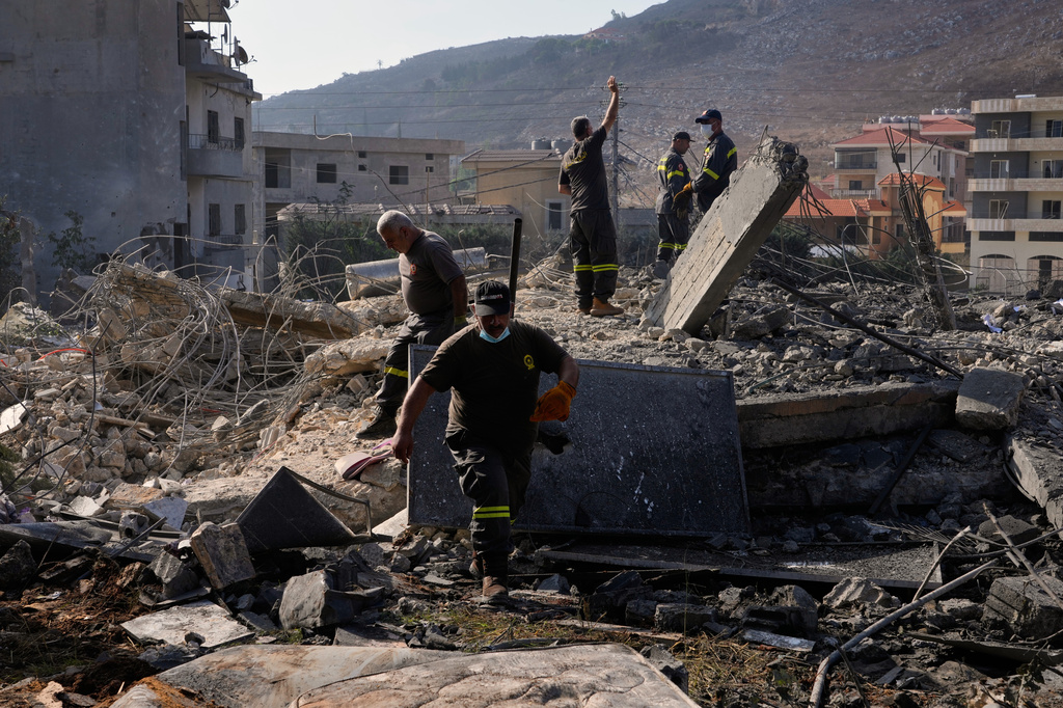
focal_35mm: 49
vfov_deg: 27.5
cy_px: 354
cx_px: 532
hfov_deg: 40.4
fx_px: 1446
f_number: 9
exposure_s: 1/800
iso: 320
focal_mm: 49
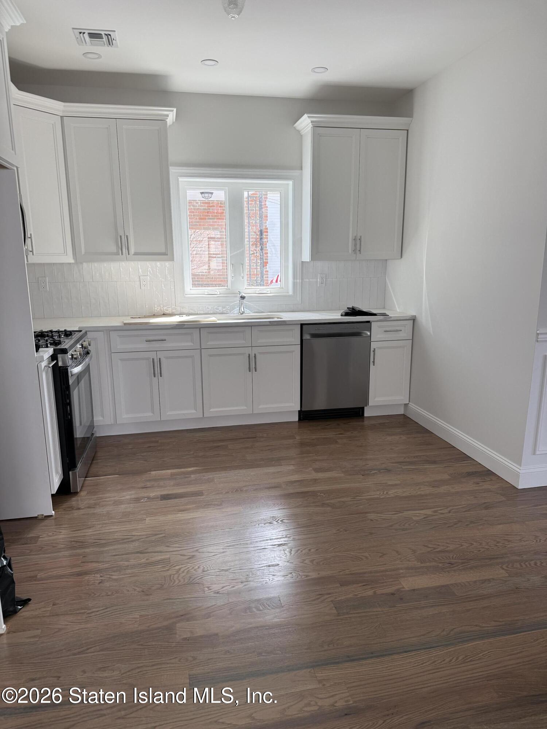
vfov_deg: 71.6
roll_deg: +0.6
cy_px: 364
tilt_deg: -12.1
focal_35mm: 24
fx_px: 506
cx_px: 274
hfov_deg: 56.8
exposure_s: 1/399
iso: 100
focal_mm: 6.76
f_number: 1.78
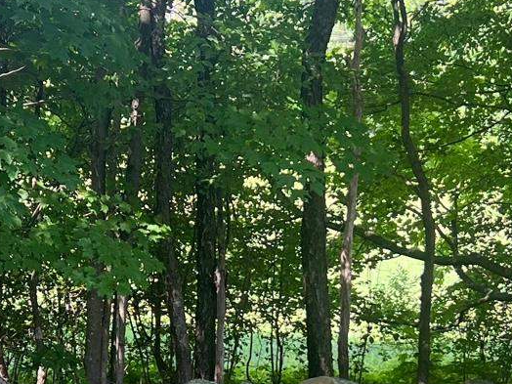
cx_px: 147
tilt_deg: -11.0
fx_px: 1479
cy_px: 381
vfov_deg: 14.6
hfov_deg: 19.5
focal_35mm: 100
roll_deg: -3.1
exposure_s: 1/201
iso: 50
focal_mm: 5.7
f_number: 1.5
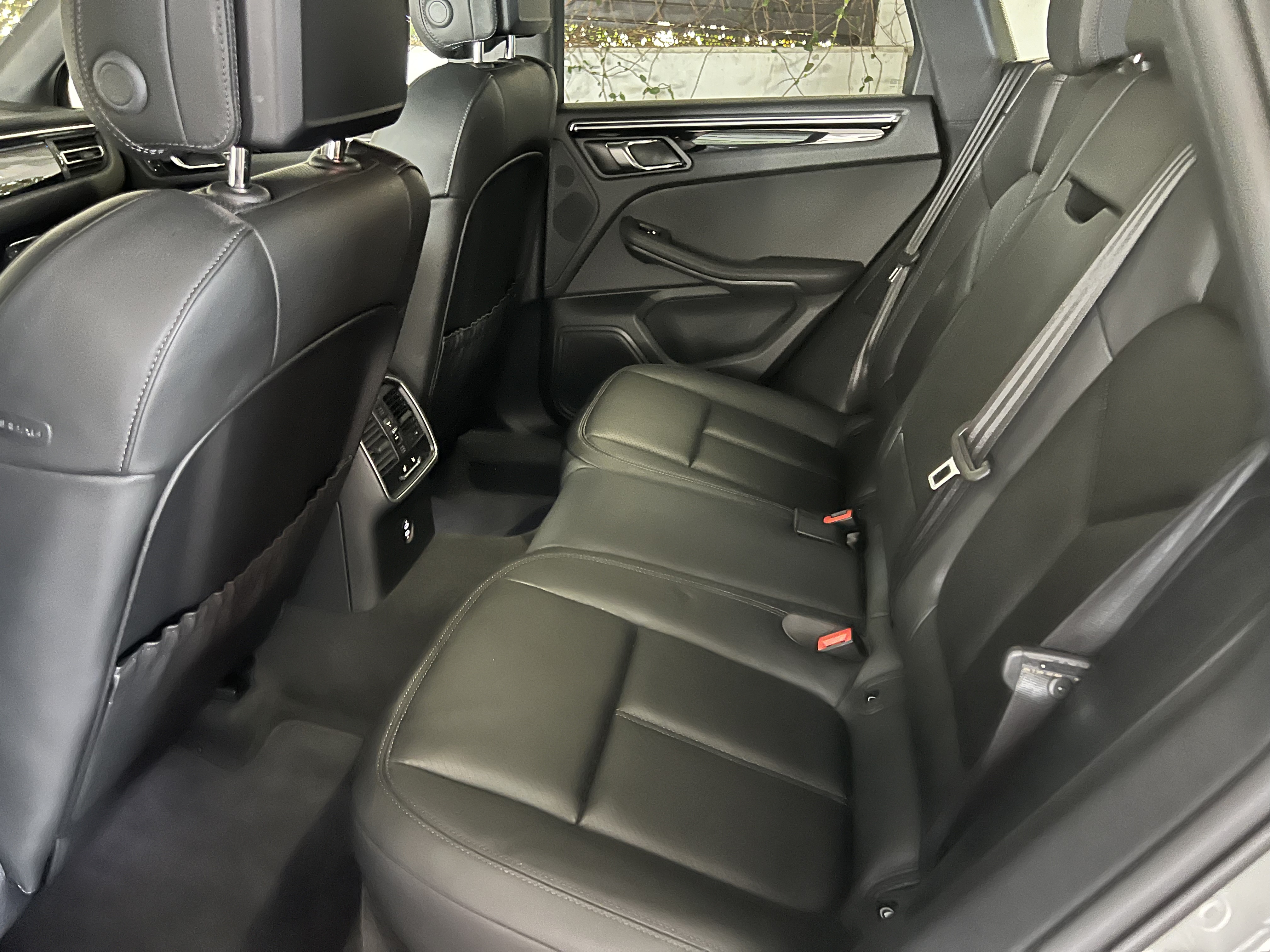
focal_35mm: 26
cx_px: 635
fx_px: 954
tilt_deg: -24.6
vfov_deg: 53.1
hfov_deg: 67.3
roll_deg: -3.8
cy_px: 476
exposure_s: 1/25
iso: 1000
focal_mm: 5.7
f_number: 1.5
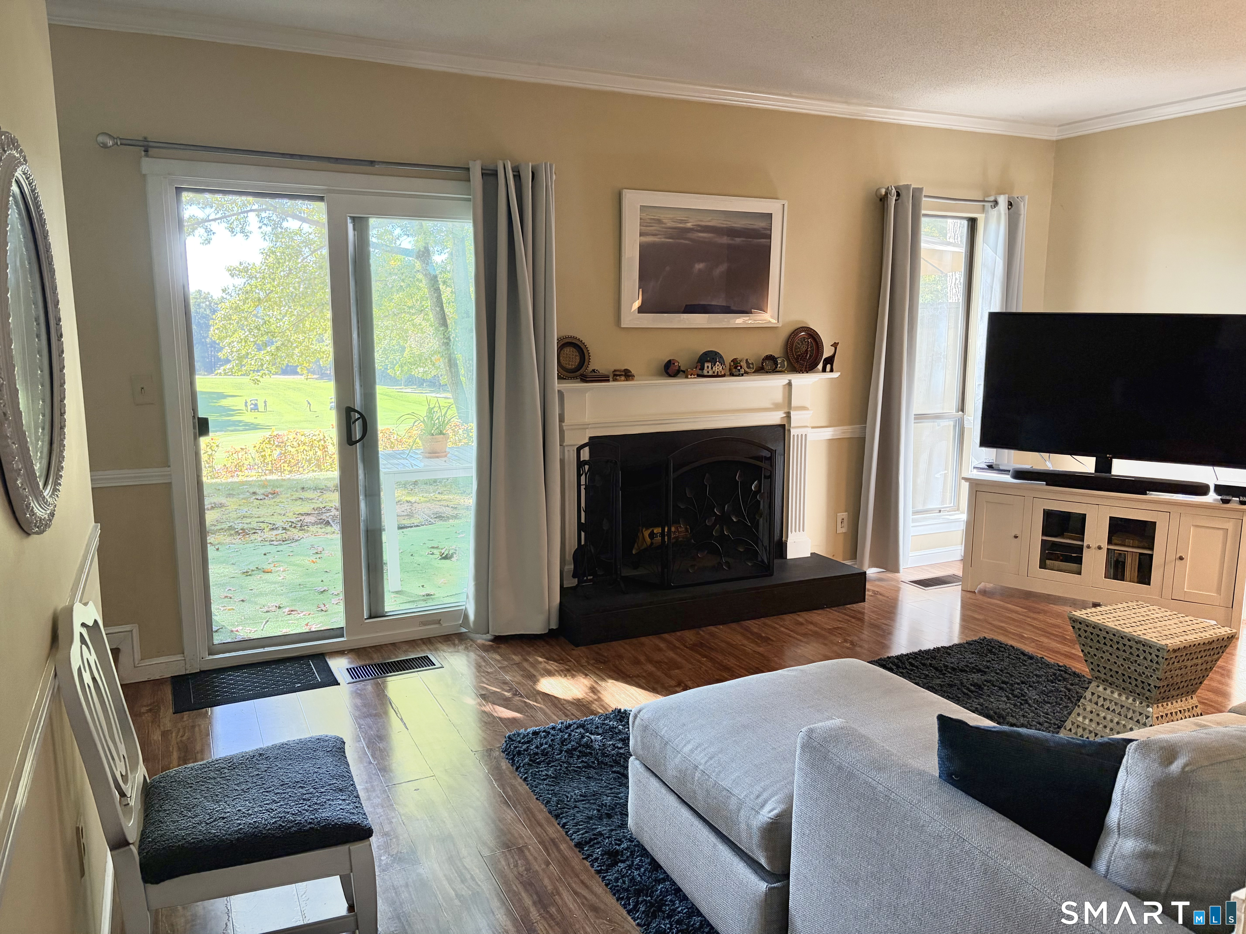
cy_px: 467
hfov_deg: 67.3
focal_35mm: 26
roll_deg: -0.2
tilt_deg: -8.9
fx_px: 936
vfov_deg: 53.1
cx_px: 623
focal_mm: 5.96
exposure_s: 1/120
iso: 200
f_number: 1.6
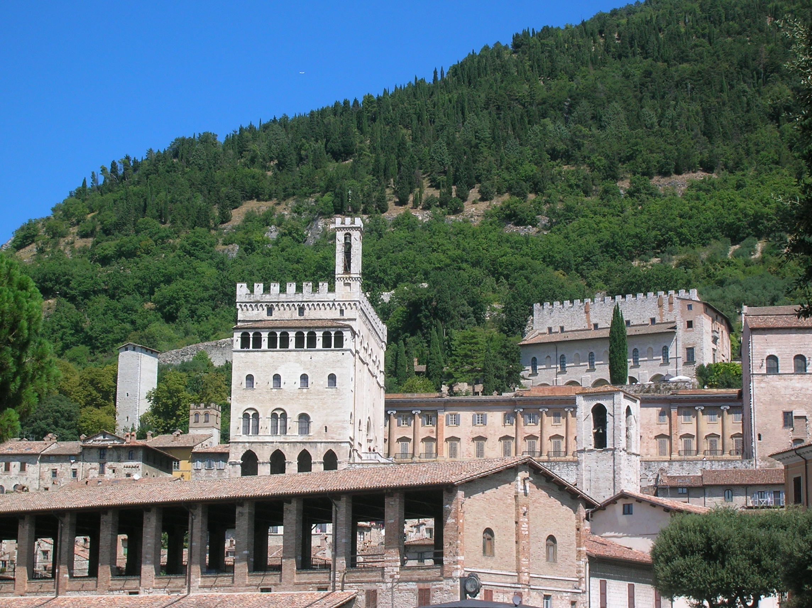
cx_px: 406
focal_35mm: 74
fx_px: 1734
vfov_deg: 19.9
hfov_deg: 26.4
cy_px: 304
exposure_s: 1/194
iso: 50
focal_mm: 12.3
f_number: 6.7
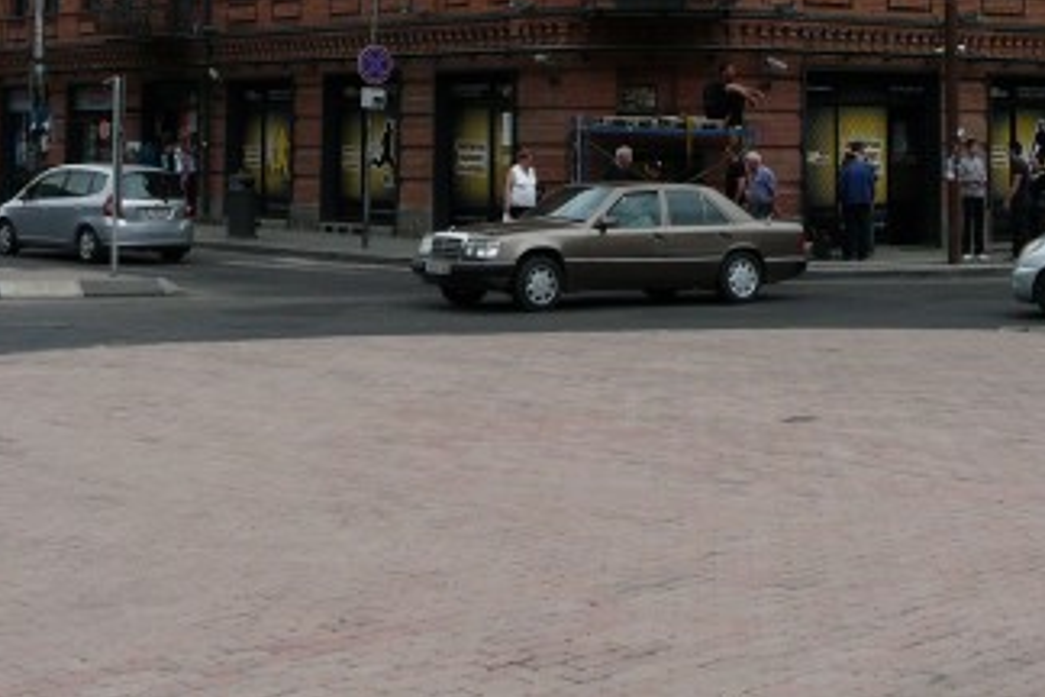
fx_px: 2119
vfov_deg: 18.0
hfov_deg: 27.7
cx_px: 606
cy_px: -79
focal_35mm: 73
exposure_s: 1/200
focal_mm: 5.8
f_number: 4.5
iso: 100
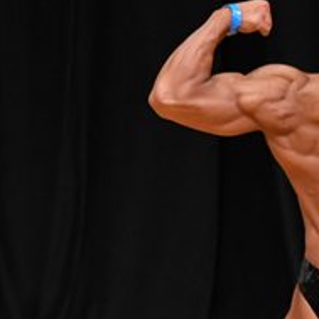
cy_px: 297
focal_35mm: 995
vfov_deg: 1.8
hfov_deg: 1.8
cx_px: 487
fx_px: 10374
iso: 3200
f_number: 5.6
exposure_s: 1/400
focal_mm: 190
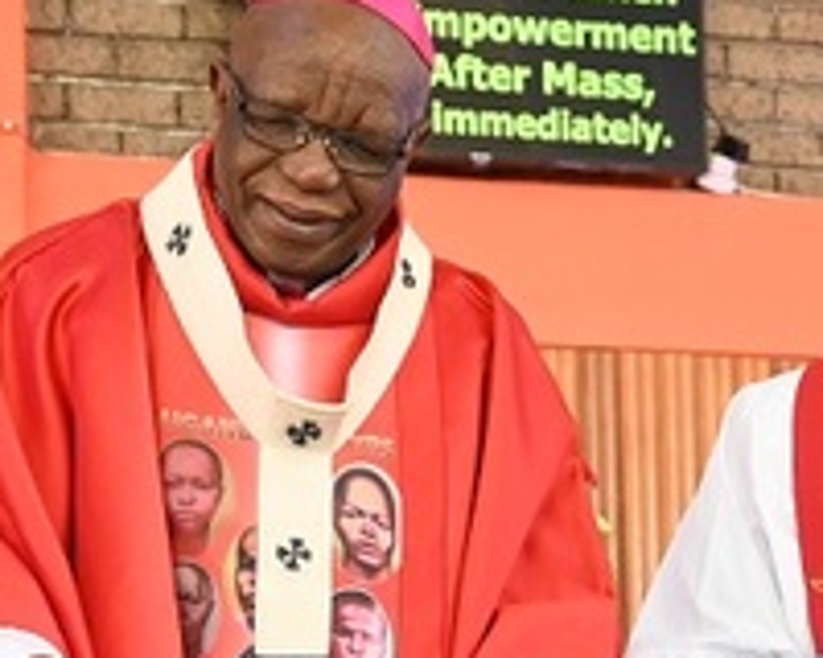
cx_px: 584
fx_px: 3063
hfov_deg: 15.3
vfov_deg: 12.0
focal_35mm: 126
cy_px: 820
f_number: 4.5
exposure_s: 1/125
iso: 2500
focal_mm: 27.5
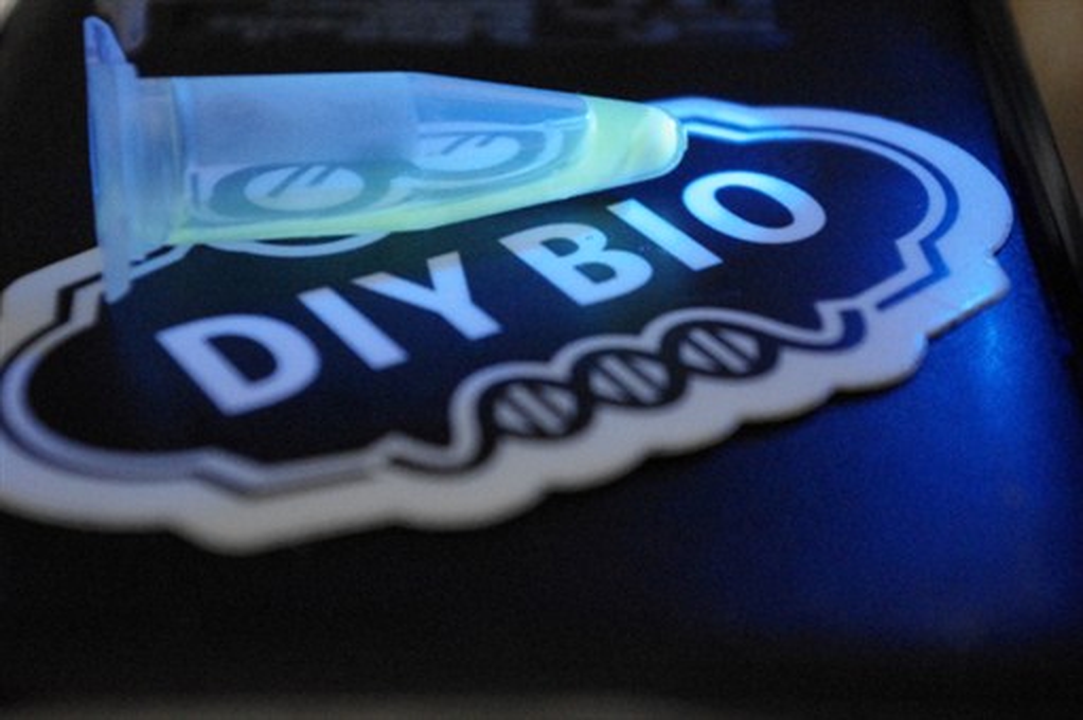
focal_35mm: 82
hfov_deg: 24.8
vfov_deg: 16.6
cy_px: 360
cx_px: 542
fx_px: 2465
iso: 6400
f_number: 7.1
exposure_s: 1/500
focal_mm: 55
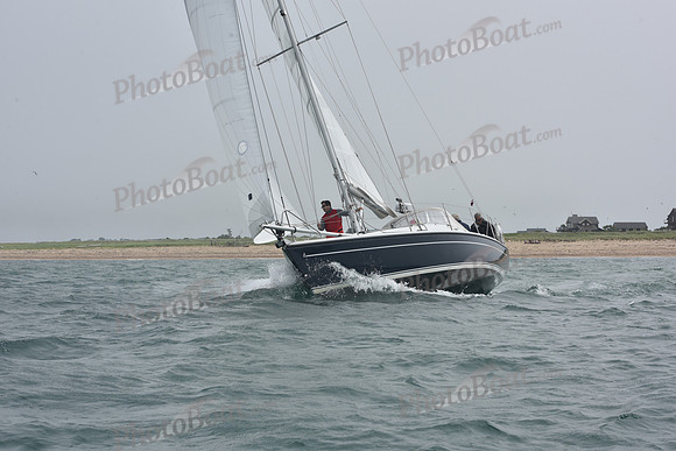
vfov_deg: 19.5
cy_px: 226
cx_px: 338
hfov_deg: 28.8
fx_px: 1315
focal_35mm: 70
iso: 250
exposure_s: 1/800
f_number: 11
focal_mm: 70
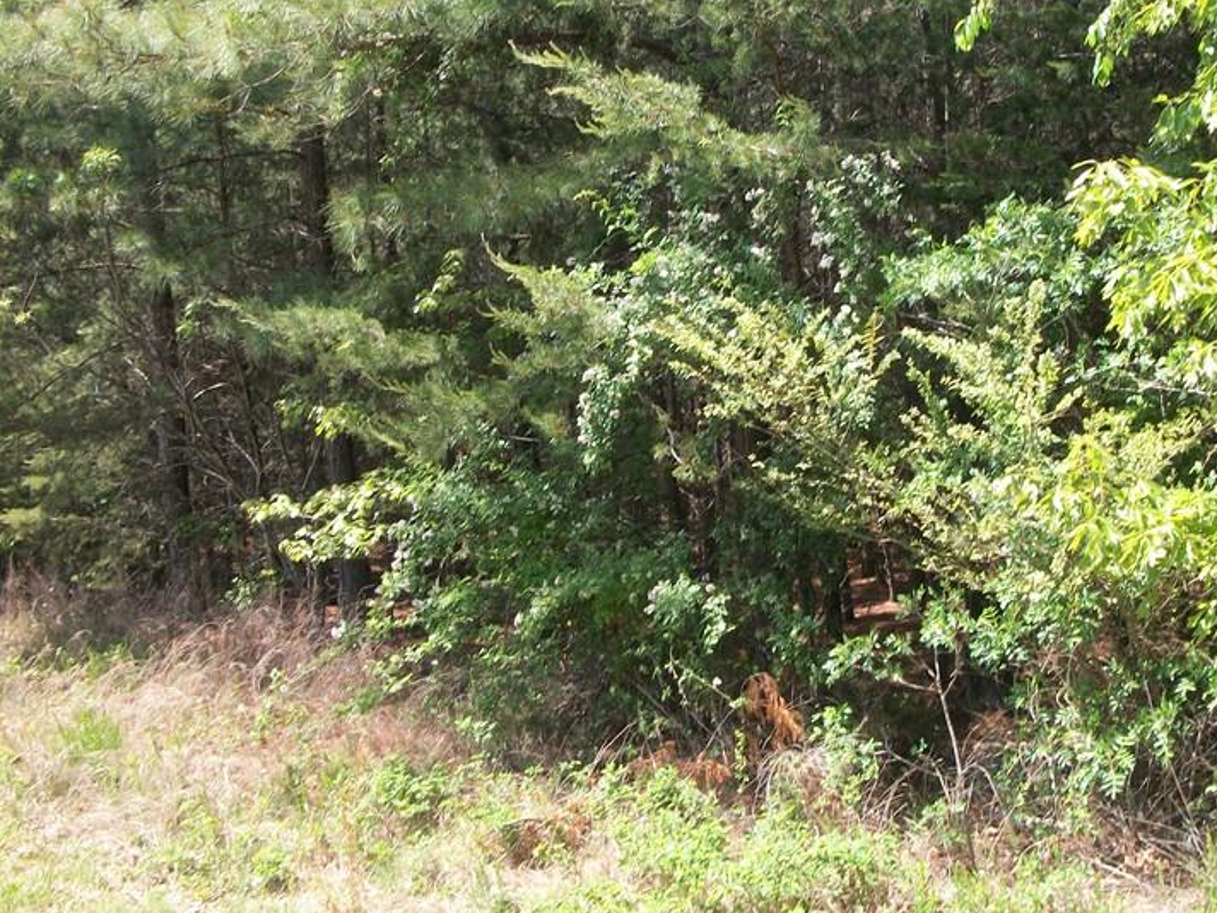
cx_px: 766
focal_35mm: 46
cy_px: 450
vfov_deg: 31.5
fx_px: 1617
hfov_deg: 40.9
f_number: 8.8
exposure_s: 1/50
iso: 80
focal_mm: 5.7
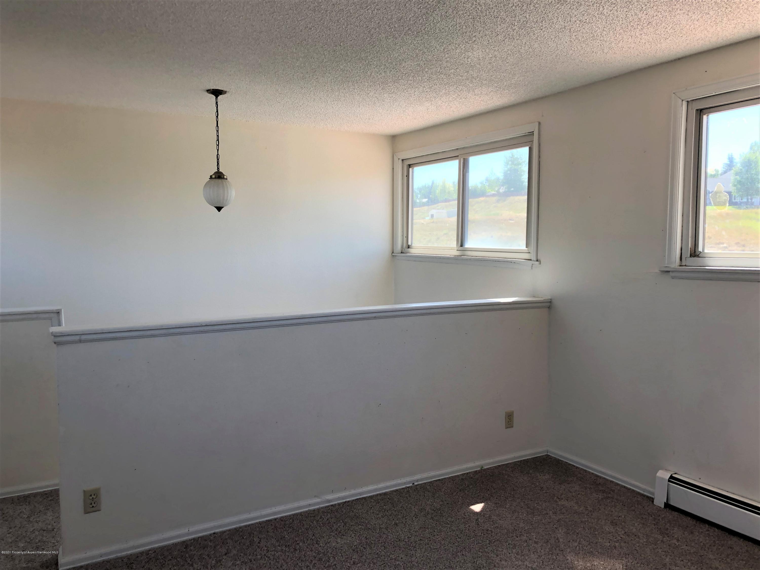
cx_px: 380
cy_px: 285
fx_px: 615
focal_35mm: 28
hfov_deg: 63.4
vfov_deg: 49.7
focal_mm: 3.99
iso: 25
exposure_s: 1/120
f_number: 1.8
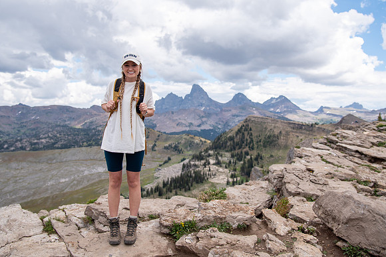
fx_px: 358
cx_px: 191
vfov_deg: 39.4
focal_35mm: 33
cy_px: 104
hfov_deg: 56.6
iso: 100
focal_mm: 28
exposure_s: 1/800
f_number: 4
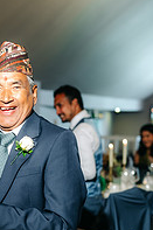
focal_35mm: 80
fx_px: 511
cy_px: 142
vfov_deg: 25.3
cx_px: 23
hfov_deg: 16.9
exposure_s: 1/200
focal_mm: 35
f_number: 1.8
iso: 640
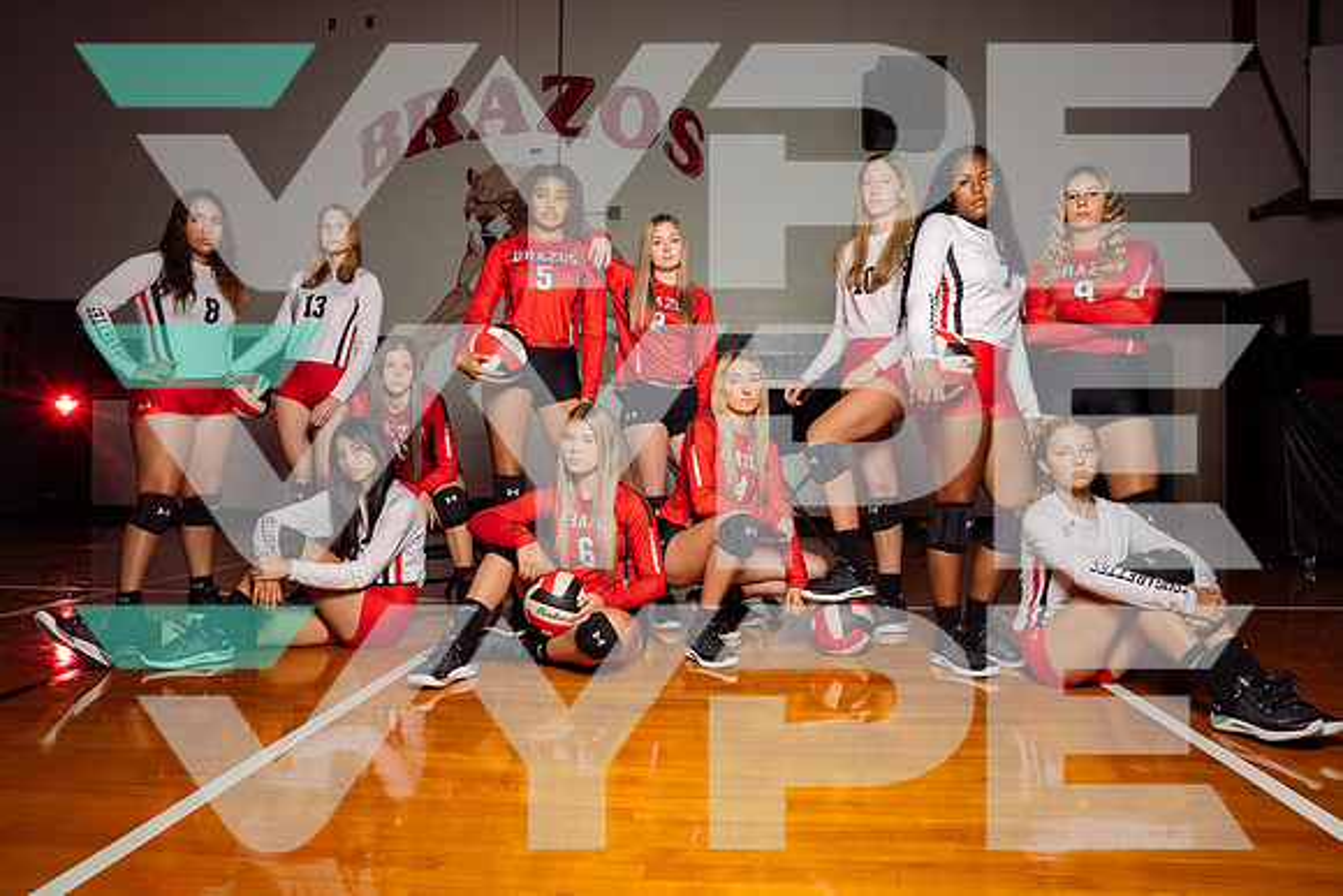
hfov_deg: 73.7
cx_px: 672
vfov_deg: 53.2
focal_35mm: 24
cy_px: 448
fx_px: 896
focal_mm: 24
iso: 250
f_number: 7.1
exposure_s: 1/200
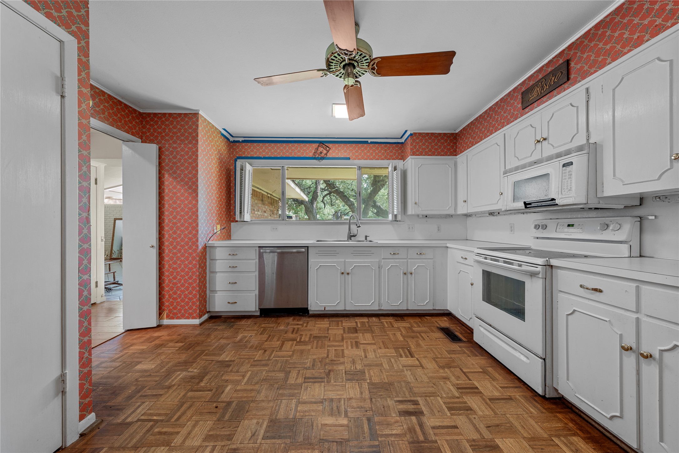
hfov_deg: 112.6
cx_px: 340
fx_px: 226
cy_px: 226
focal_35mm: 12
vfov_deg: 90.0
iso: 320
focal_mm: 12
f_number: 9
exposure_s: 2
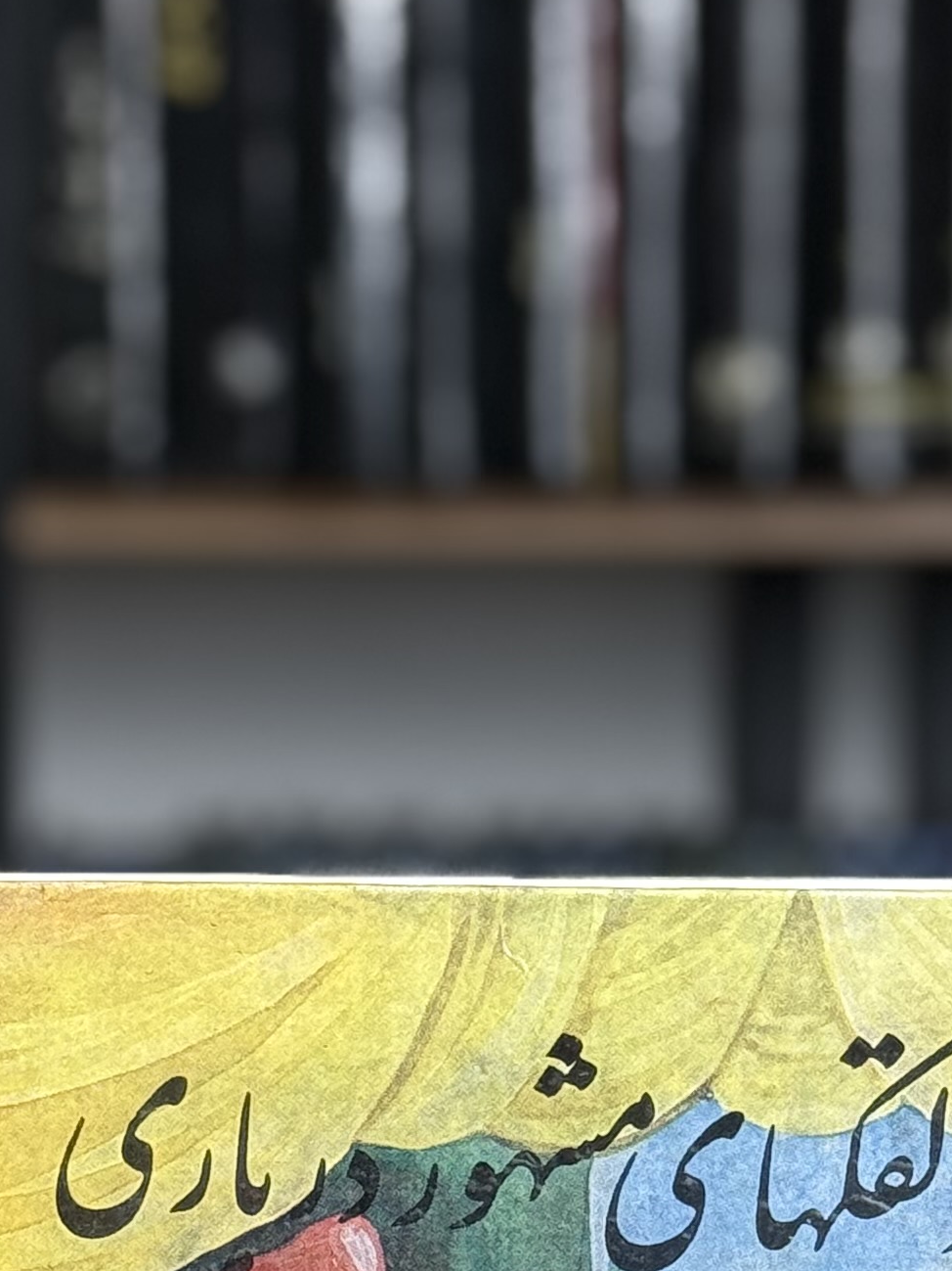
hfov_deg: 10.0
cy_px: 1288
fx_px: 5465
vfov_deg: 13.1
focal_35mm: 149
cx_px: 457
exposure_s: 1/100
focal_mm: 6.76
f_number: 1.78
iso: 100
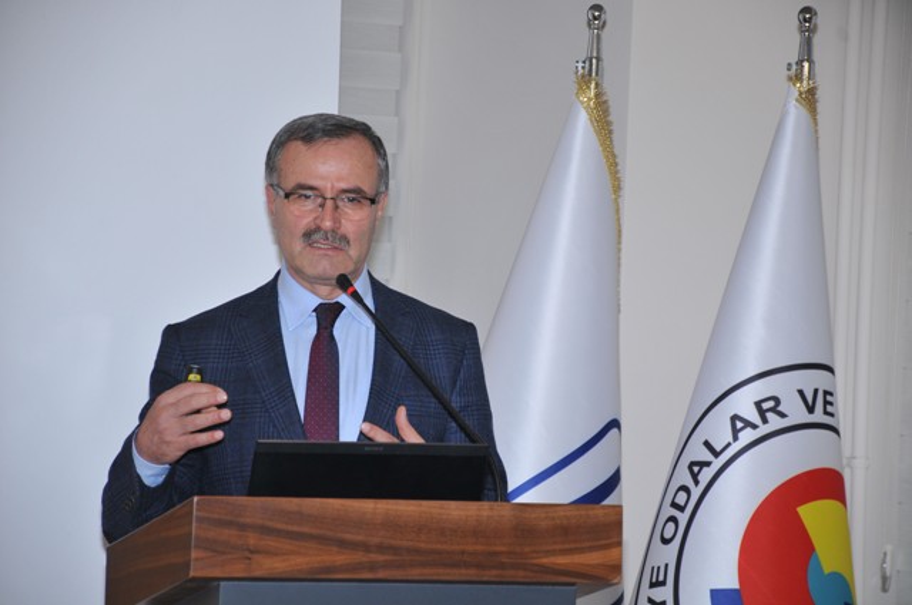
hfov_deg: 11.8
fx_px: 4402
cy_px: 302
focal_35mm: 174
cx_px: 456
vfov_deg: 7.9
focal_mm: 116
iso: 400
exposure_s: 1/60
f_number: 5.6
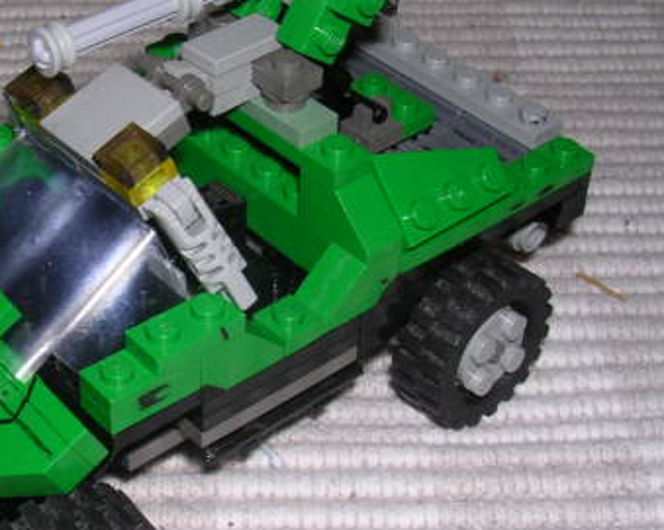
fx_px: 1375
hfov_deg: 26.8
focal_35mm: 70
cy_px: 278
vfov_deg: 21.8
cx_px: 168
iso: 100
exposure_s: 1/60.1
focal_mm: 5.8
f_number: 5.6
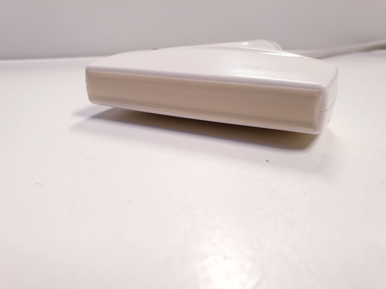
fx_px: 290
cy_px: 144
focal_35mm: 26
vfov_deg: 53.1
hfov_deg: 67.3
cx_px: 193
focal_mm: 4.3
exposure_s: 1/50
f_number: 2.4
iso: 125
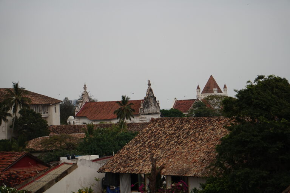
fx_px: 894
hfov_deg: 18.4
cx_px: 145
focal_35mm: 111
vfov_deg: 12.3
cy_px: 96
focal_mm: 74
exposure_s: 1/125
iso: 200
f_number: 5
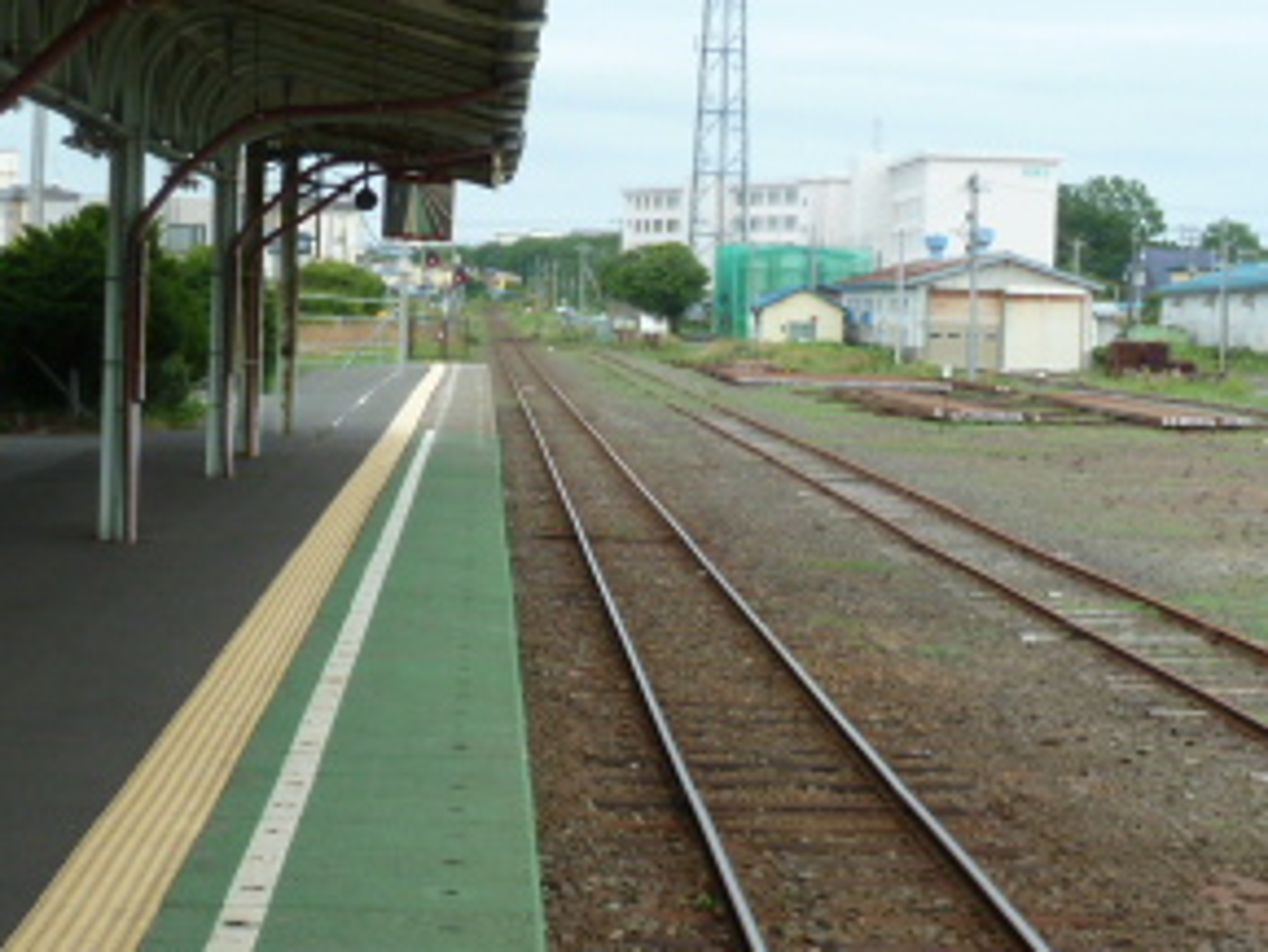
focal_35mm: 93
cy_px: 491
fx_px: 3408
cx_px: 724
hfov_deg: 21.1
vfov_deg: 15.9
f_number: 4
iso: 80
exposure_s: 1/100
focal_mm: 6.9
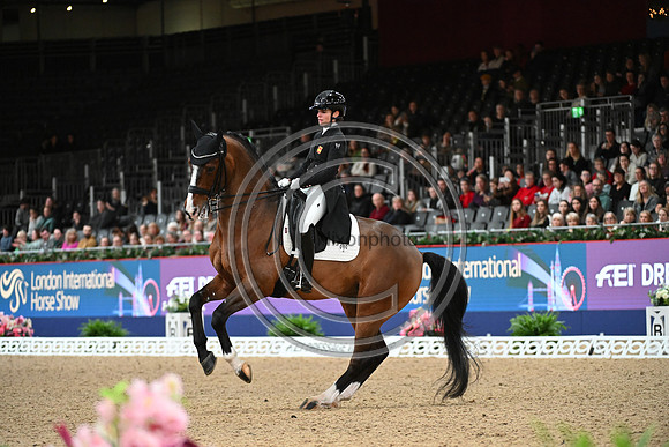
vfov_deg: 6.9
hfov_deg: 10.3
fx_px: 3717
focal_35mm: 200
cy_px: 224
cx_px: 334
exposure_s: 1/640
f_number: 4
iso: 6400
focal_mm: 200
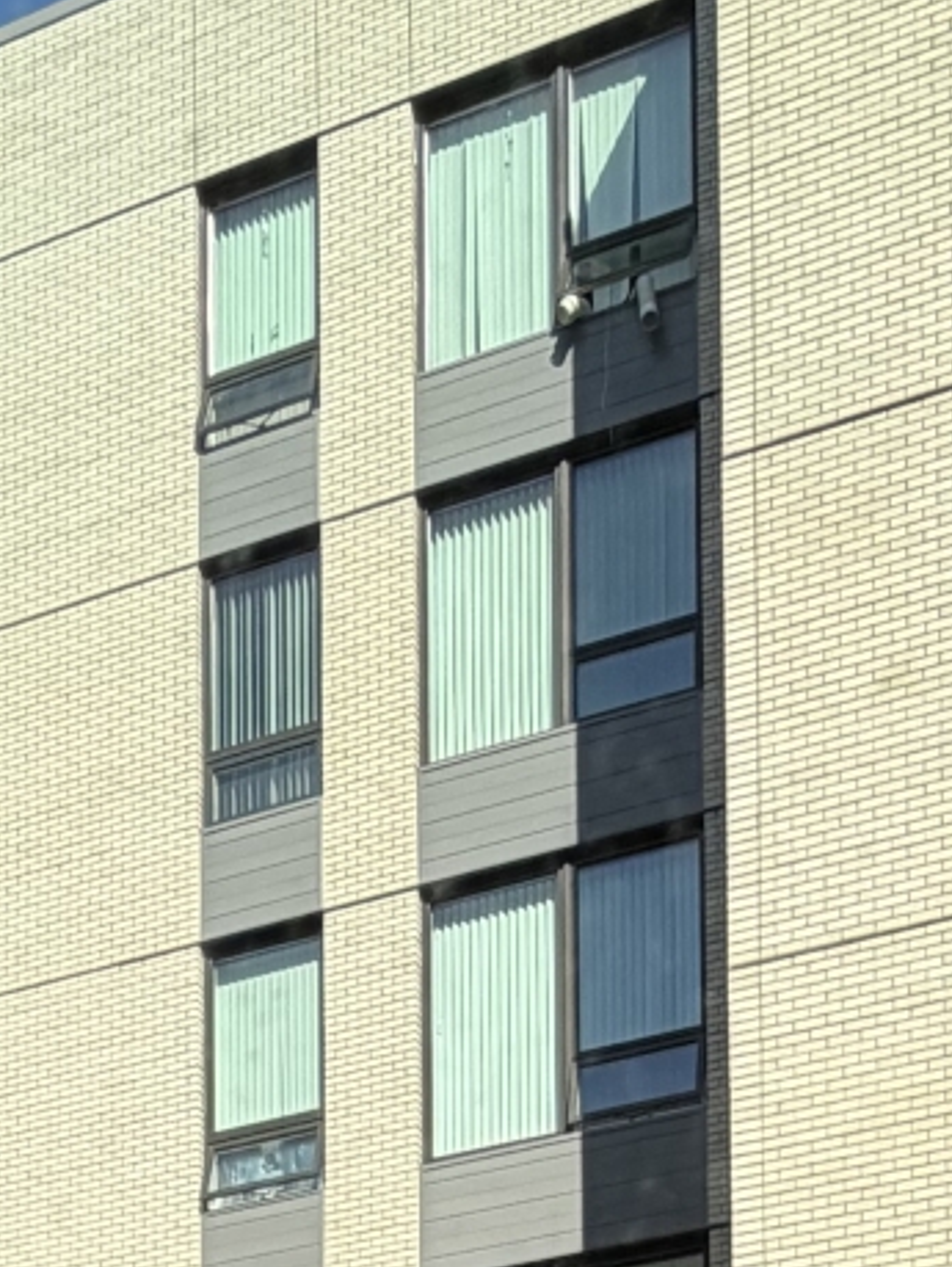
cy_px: 2309
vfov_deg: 20.5
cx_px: 361
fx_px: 2380
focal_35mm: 65
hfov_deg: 22.6
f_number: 2.2
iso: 40
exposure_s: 1/770
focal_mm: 2.22
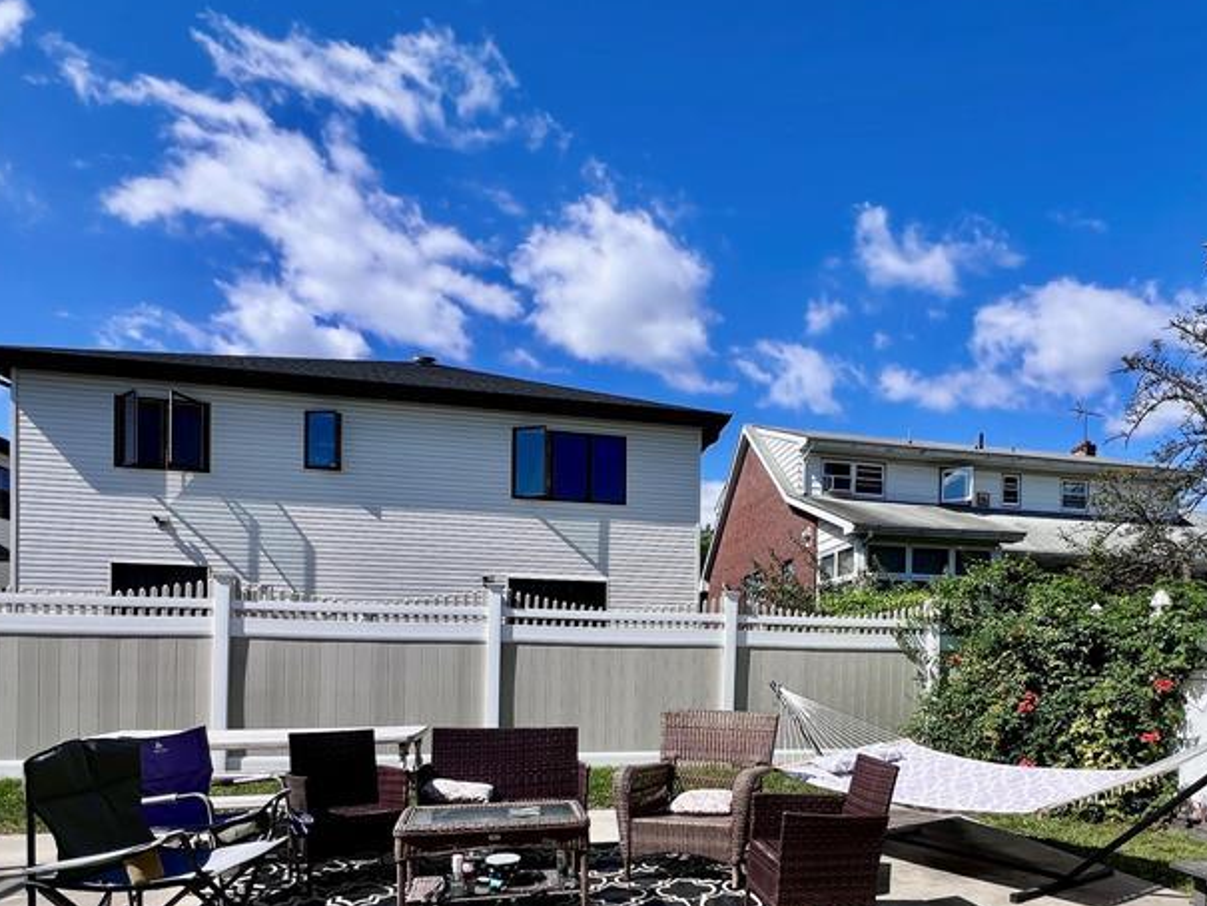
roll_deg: -1.3
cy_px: 680
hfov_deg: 75.3
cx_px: 738
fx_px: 767
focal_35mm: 22
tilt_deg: -1.6
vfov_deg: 57.9
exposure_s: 1/1980
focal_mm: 1.57
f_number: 1.8
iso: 32
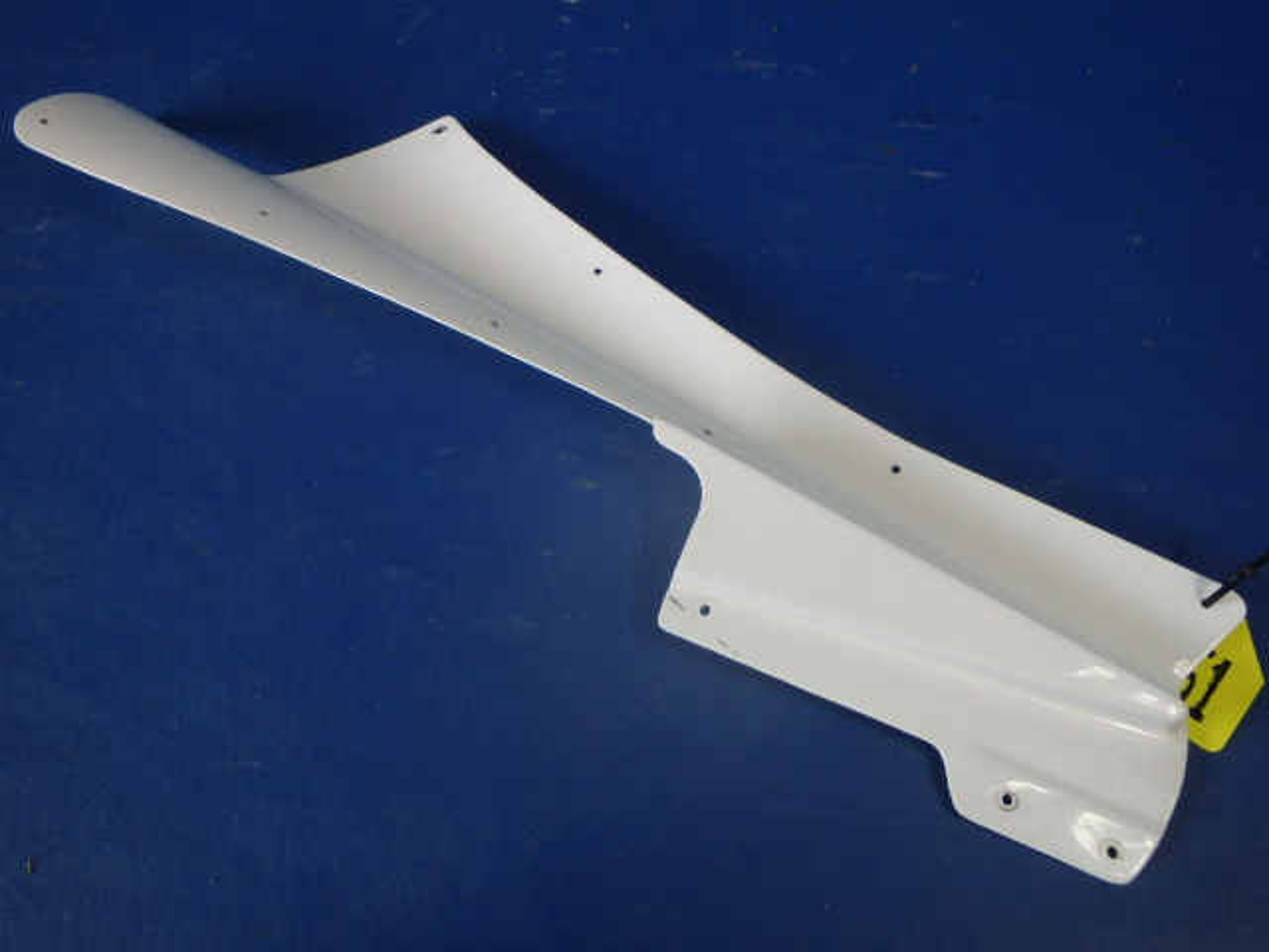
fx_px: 1100
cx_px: 634
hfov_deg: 60.0
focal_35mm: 30
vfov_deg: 46.8
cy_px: 476
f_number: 4.1
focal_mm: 5.4
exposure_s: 1/60
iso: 200
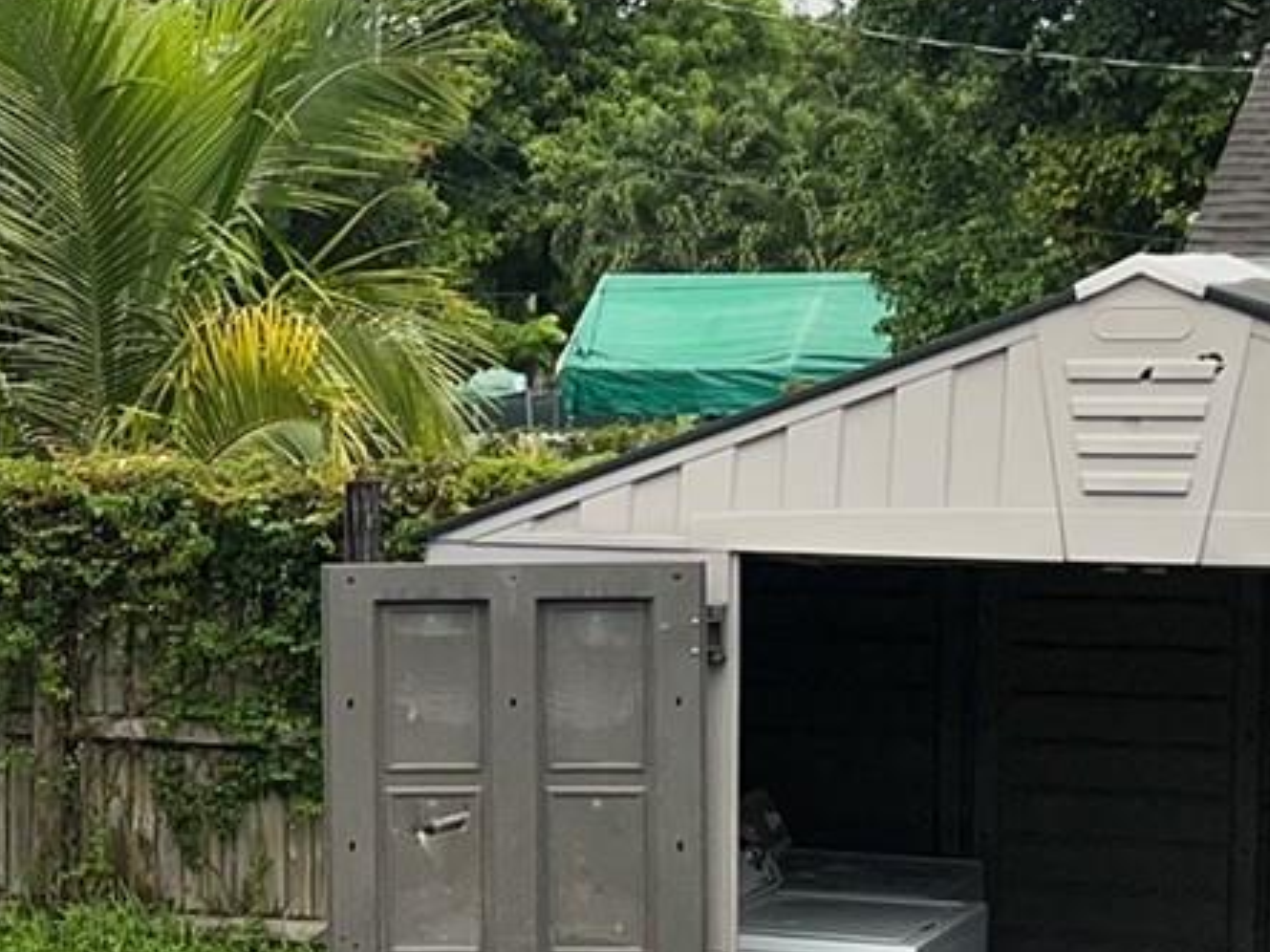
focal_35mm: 94
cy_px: 576
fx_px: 3448
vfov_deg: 15.7
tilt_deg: -5.6
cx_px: 34
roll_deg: +0.5
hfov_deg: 20.3
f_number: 1.5
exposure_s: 1/2571
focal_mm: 5.7
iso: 32
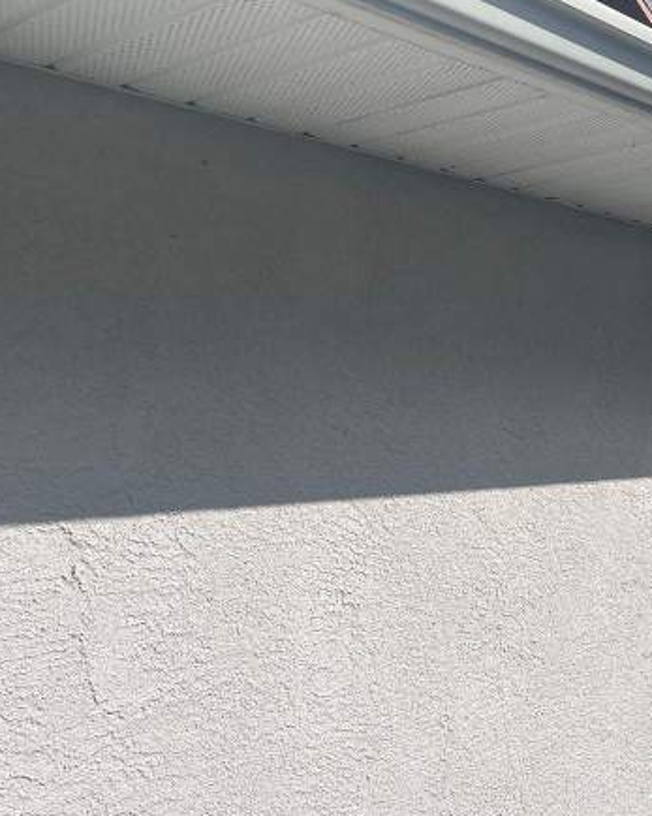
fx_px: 1086
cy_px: 528
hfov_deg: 32.3
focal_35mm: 45
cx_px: 545
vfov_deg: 40.8
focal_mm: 5.1
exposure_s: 1/5376
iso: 32
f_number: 1.6
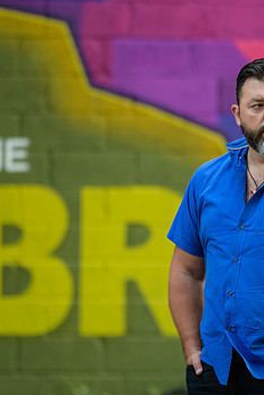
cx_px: 274
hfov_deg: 6.1
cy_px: 211
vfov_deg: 9.1
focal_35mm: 225
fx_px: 2475
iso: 200
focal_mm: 135
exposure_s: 1/200
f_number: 2
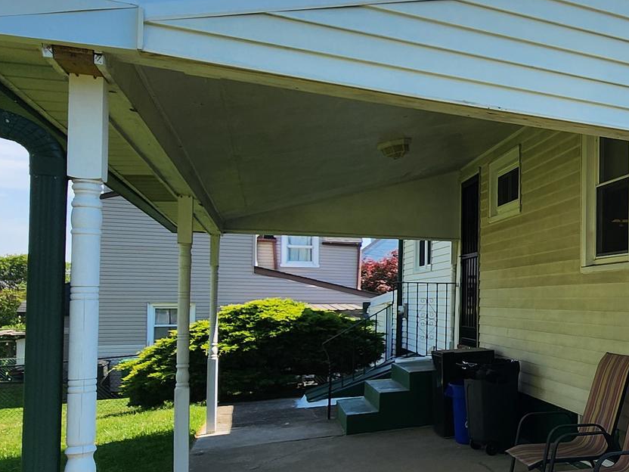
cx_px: 668
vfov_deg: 43.9
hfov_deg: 45.1
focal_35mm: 32
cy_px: 290
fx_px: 581
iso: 50
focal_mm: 2.2
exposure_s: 1/1304
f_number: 2.2
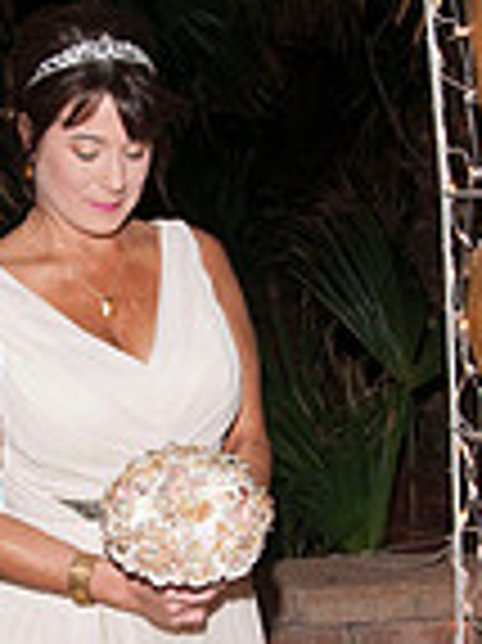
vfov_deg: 18.0
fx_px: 2027
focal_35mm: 109
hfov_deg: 13.5
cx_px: 137
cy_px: 441
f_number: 5.6
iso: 400
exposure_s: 1/30
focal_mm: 24
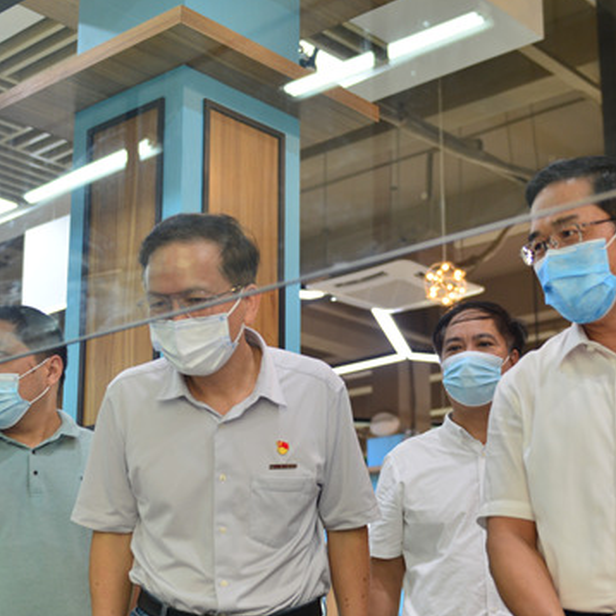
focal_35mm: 63
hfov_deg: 27.3
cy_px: 394
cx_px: 284
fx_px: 1268
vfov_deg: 27.2
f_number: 2.8
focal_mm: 34
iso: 400
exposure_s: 1/50
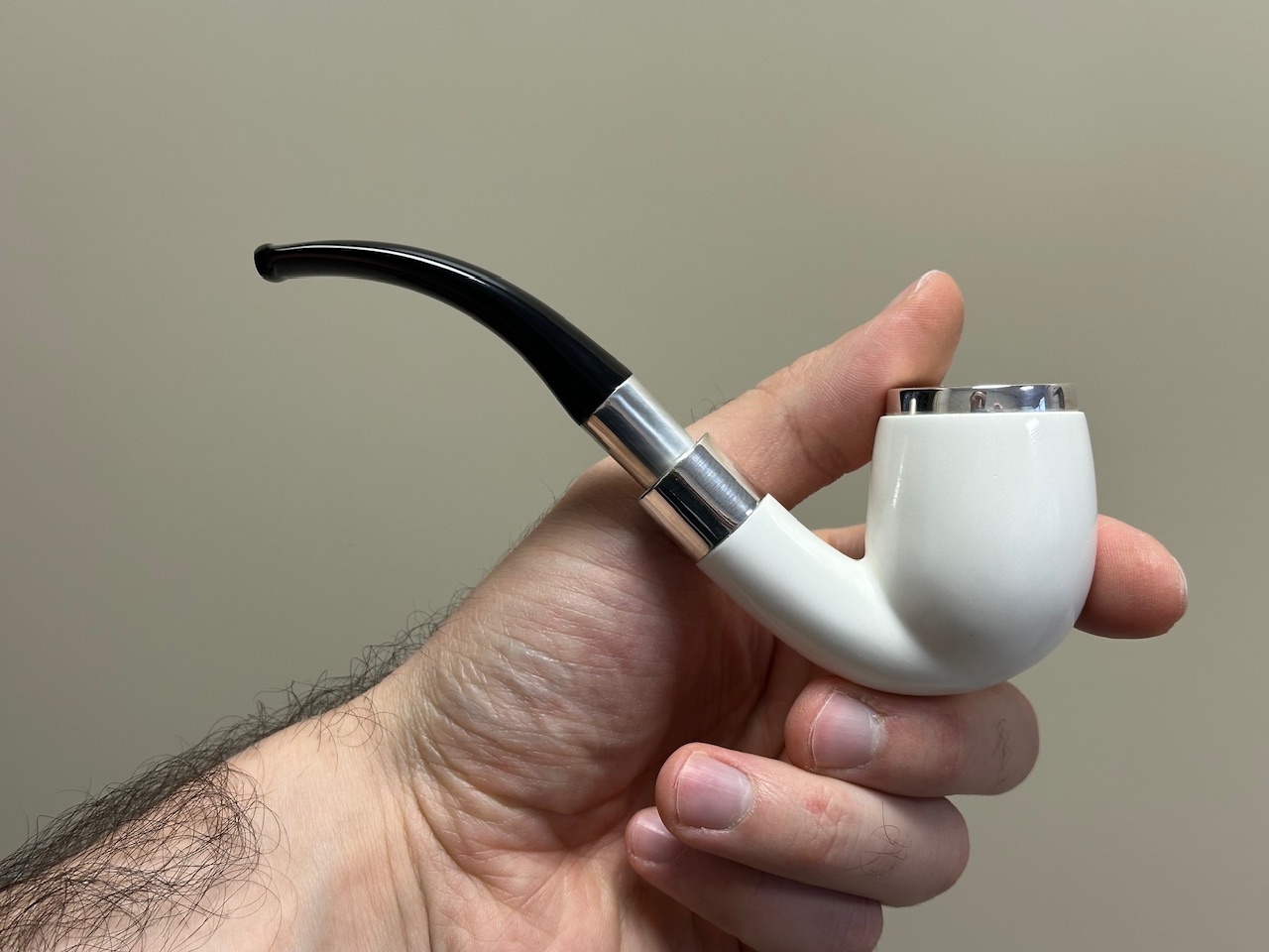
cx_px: 634
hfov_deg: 39.7
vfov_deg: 30.3
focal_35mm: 48
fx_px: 1760
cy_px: 476
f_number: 1.78
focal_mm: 6.86
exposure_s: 1/118
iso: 80
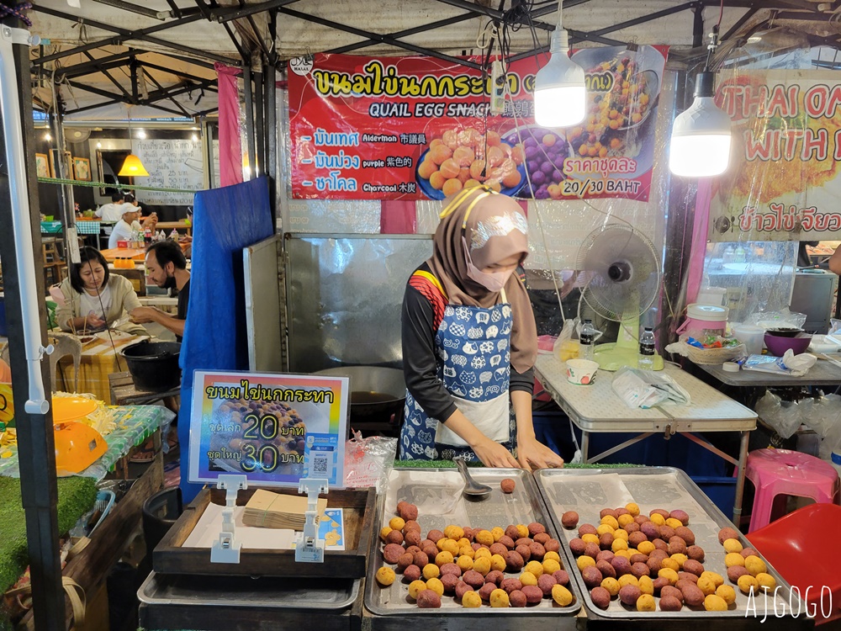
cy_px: 316
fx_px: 632
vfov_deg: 53.1
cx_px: 420
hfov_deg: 67.3
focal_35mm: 26
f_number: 1.8
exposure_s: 1/50
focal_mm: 5.4
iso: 250
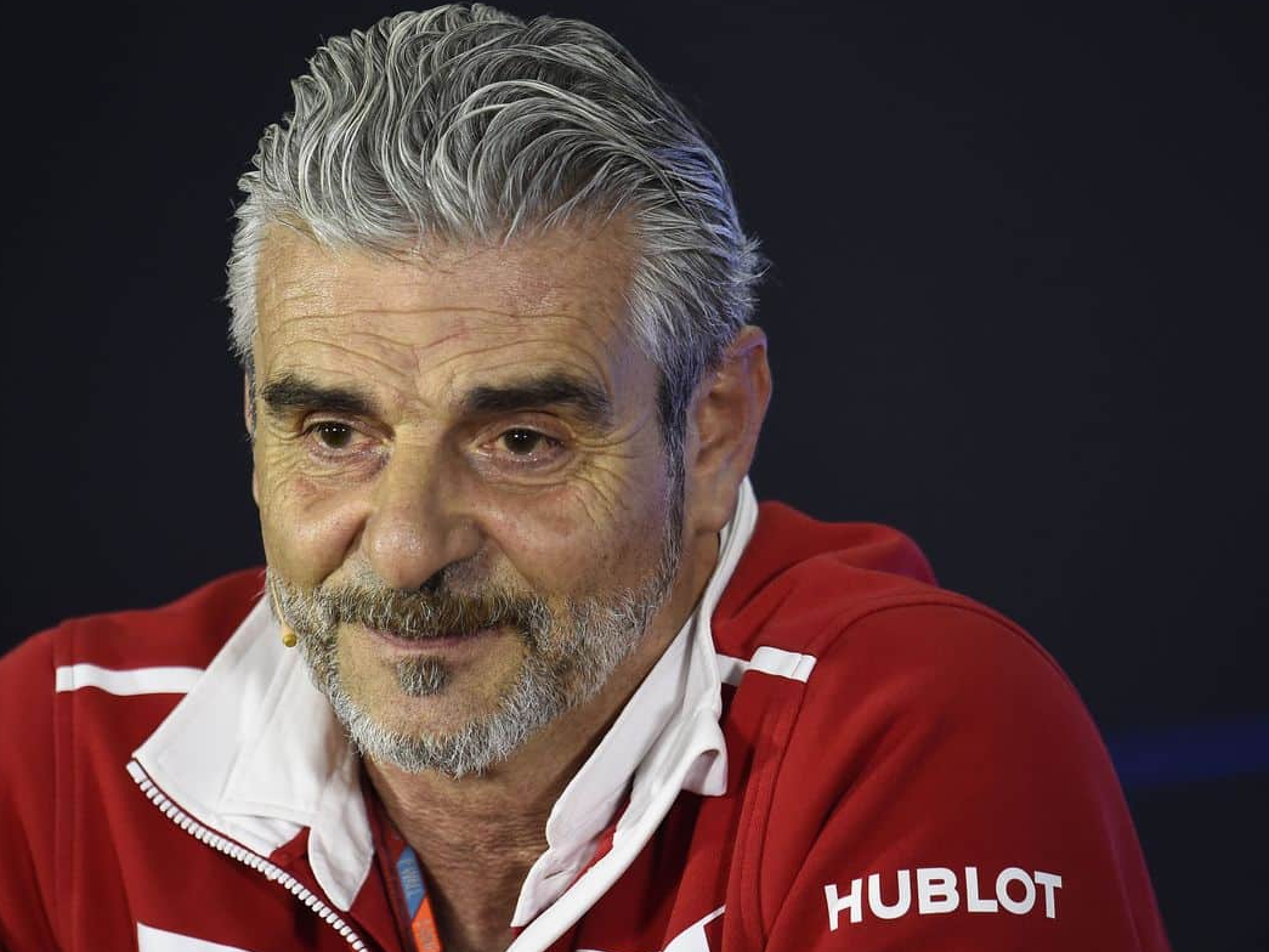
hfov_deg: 3.2
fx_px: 22768
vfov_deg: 2.4
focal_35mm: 621
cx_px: 521
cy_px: 493
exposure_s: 1/200
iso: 2500
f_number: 4
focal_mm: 500
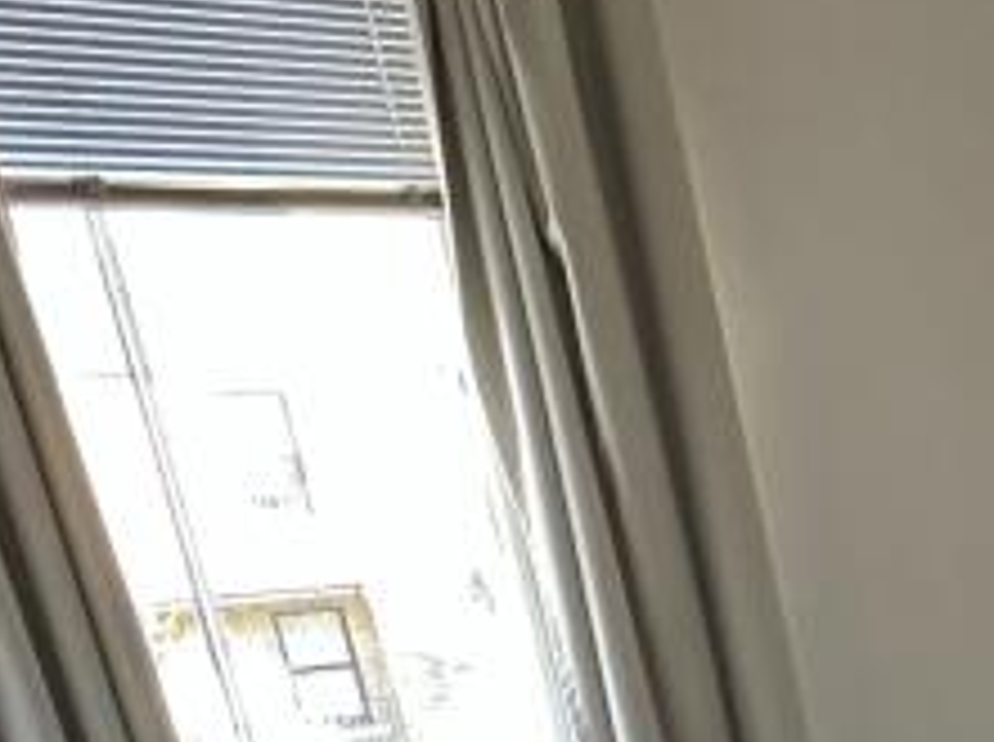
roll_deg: +4.3
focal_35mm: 65
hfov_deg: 23.3
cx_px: 1538
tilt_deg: -24.5
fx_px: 1863
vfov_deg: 19.8
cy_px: 1084
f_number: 2.2
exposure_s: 1/65
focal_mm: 2.22
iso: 320
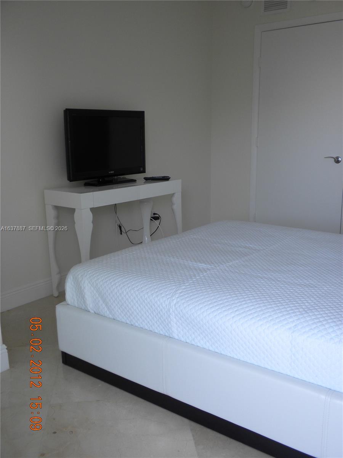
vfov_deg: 50.1
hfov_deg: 38.7
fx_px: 489
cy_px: 229
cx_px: 172
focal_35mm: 37
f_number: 3.5
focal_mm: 6.6
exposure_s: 1/57.1
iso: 87
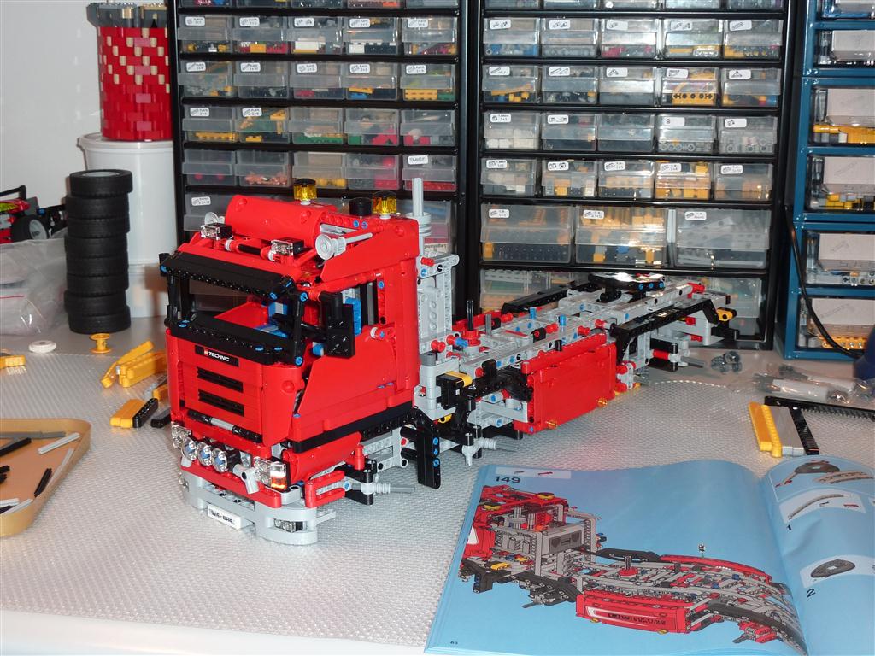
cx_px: 438
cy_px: 328
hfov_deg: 39.7
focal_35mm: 48
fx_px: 1213
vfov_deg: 30.3
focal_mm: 7.9
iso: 100
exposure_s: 1/30
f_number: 3.8
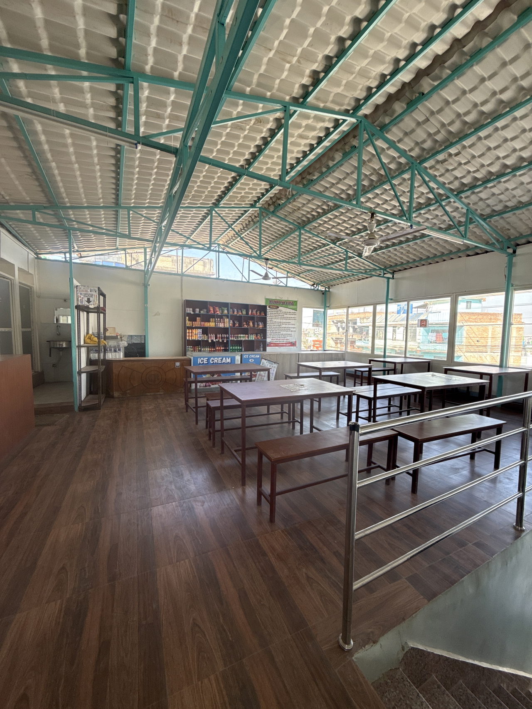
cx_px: 266
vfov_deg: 102.1
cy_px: 354
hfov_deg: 85.7
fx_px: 287
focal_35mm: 14
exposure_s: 1/109
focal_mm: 2.22
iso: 64
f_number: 2.2
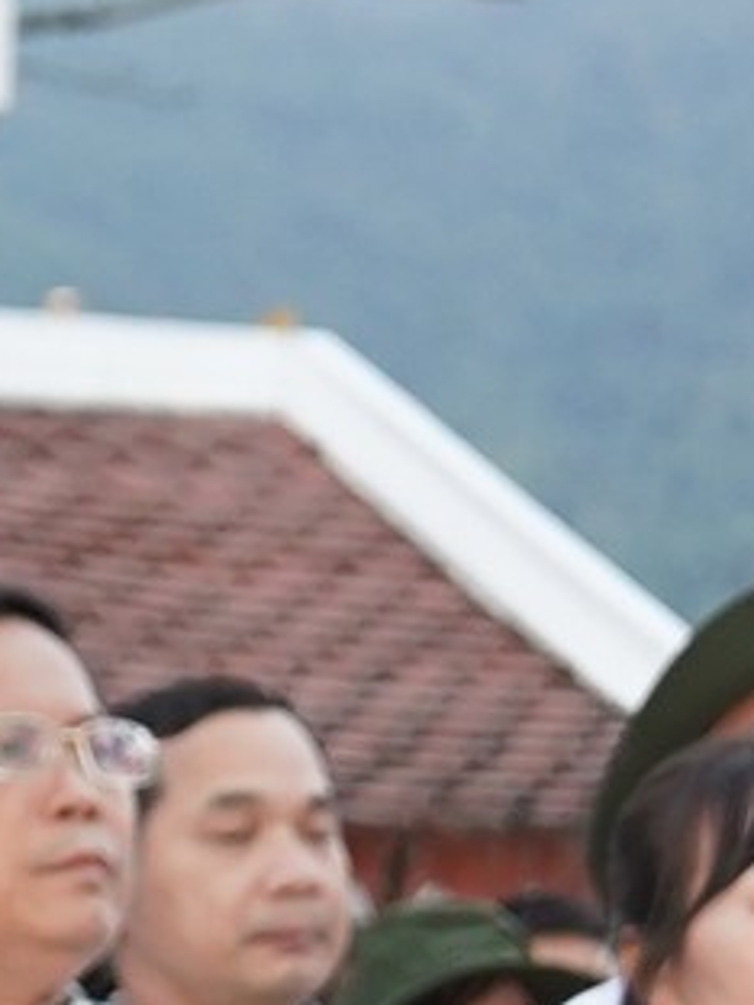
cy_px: 256
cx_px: -409
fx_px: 6447
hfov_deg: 6.6
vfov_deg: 8.9
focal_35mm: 222
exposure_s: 1/250
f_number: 2.8
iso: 800
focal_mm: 24
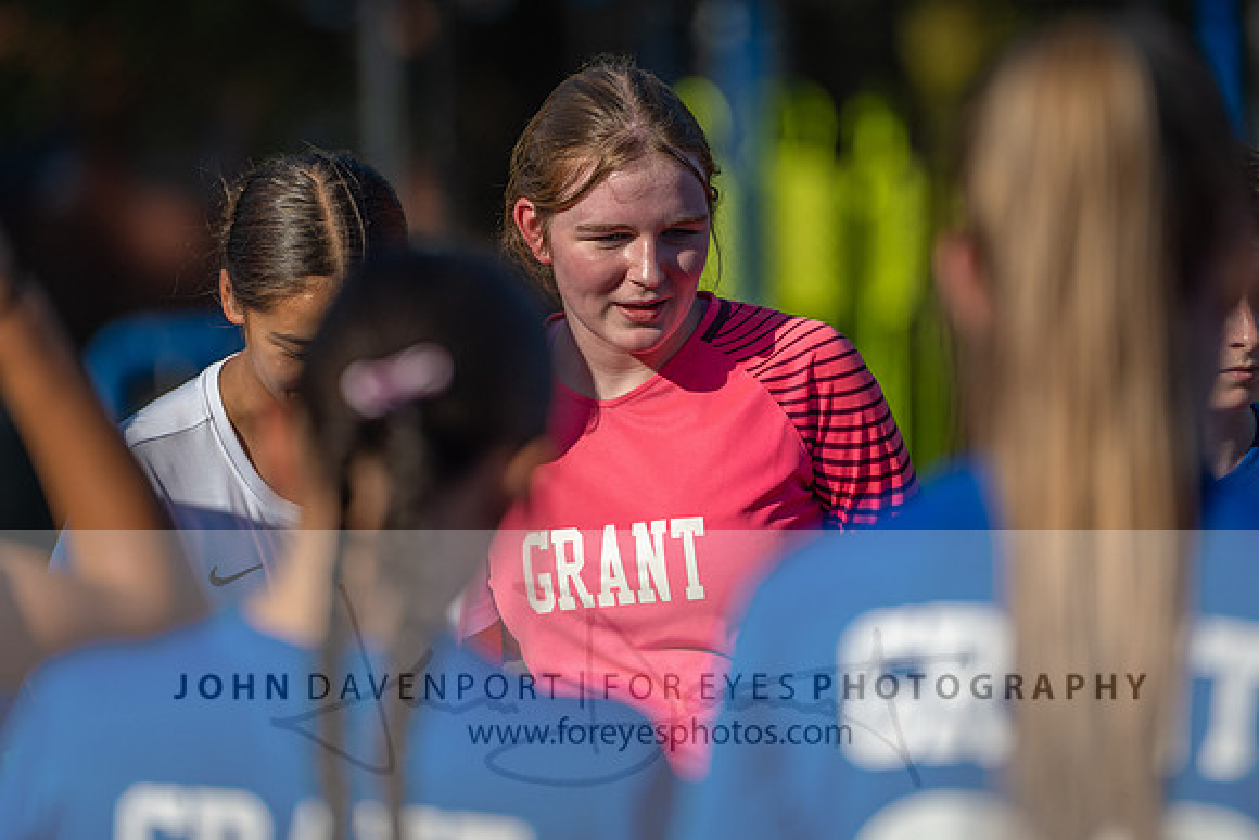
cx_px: 674
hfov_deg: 7.1
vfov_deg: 4.7
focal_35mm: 291
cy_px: 237
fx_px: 10185
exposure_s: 1/2000
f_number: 2.8
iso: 160
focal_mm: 200
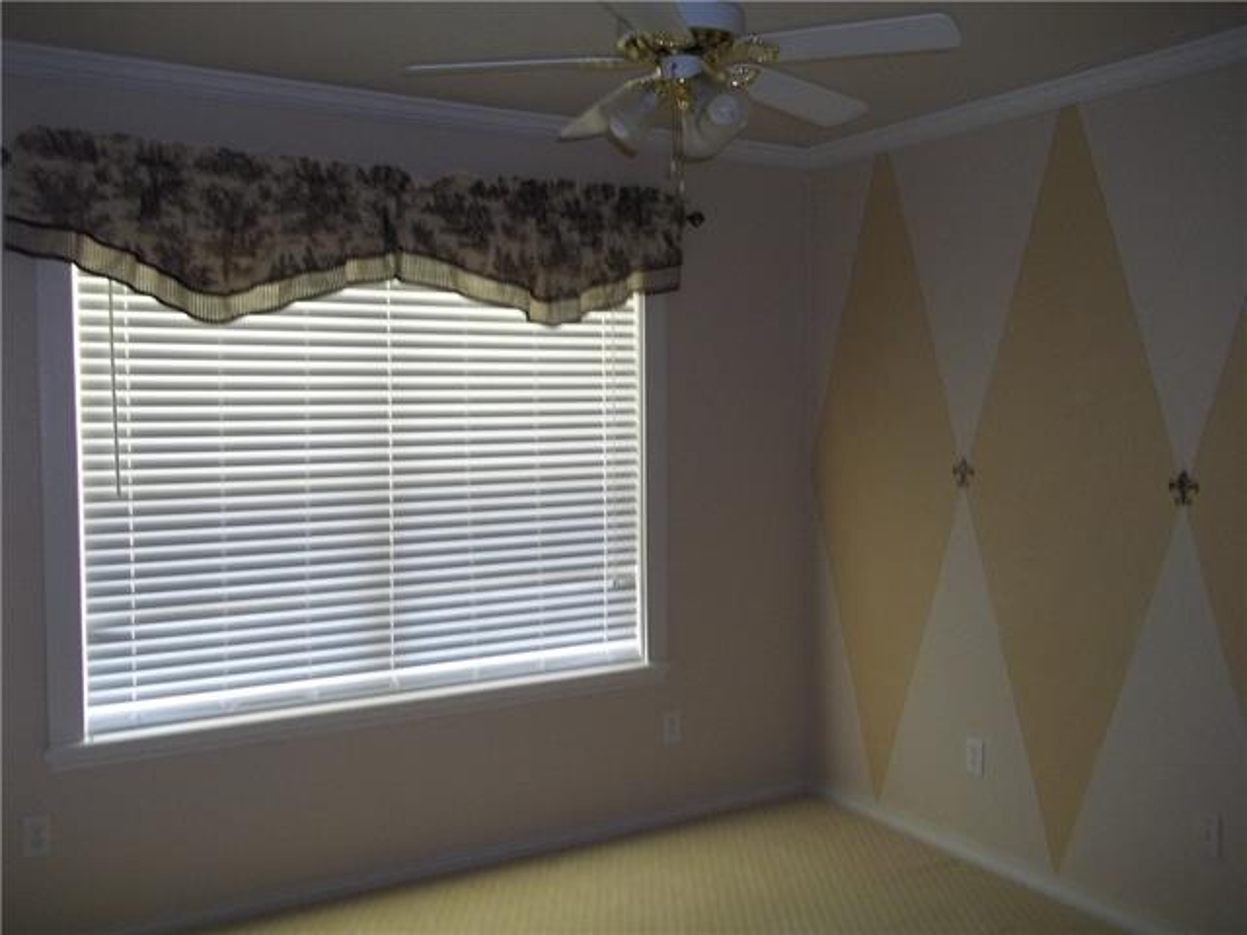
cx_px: 624
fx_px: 1153
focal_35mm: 32
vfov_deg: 44.2
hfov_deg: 56.8
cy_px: 468
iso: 160
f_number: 2.9
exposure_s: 1/30
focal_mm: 5.7
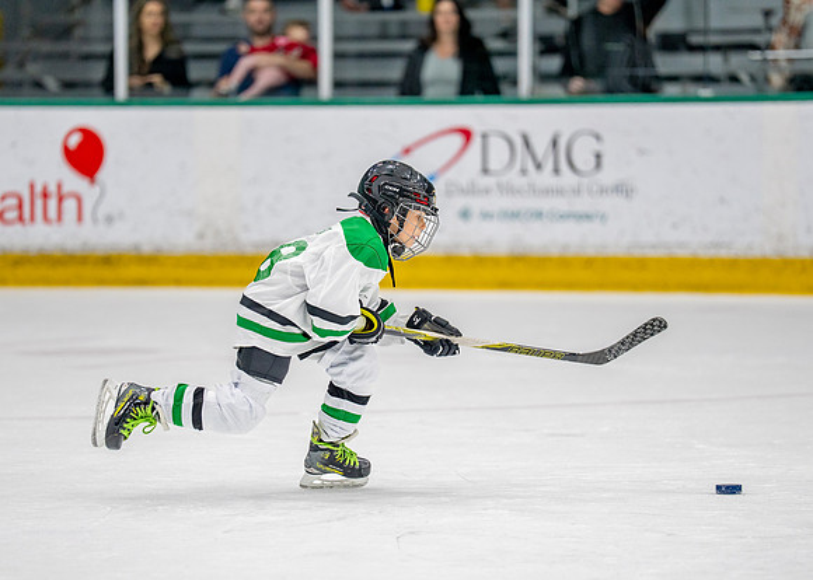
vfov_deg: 6.2
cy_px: 298
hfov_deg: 8.7
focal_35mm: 231
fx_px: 5339
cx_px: 349
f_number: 2.8
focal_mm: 178
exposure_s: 1/1250
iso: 1000
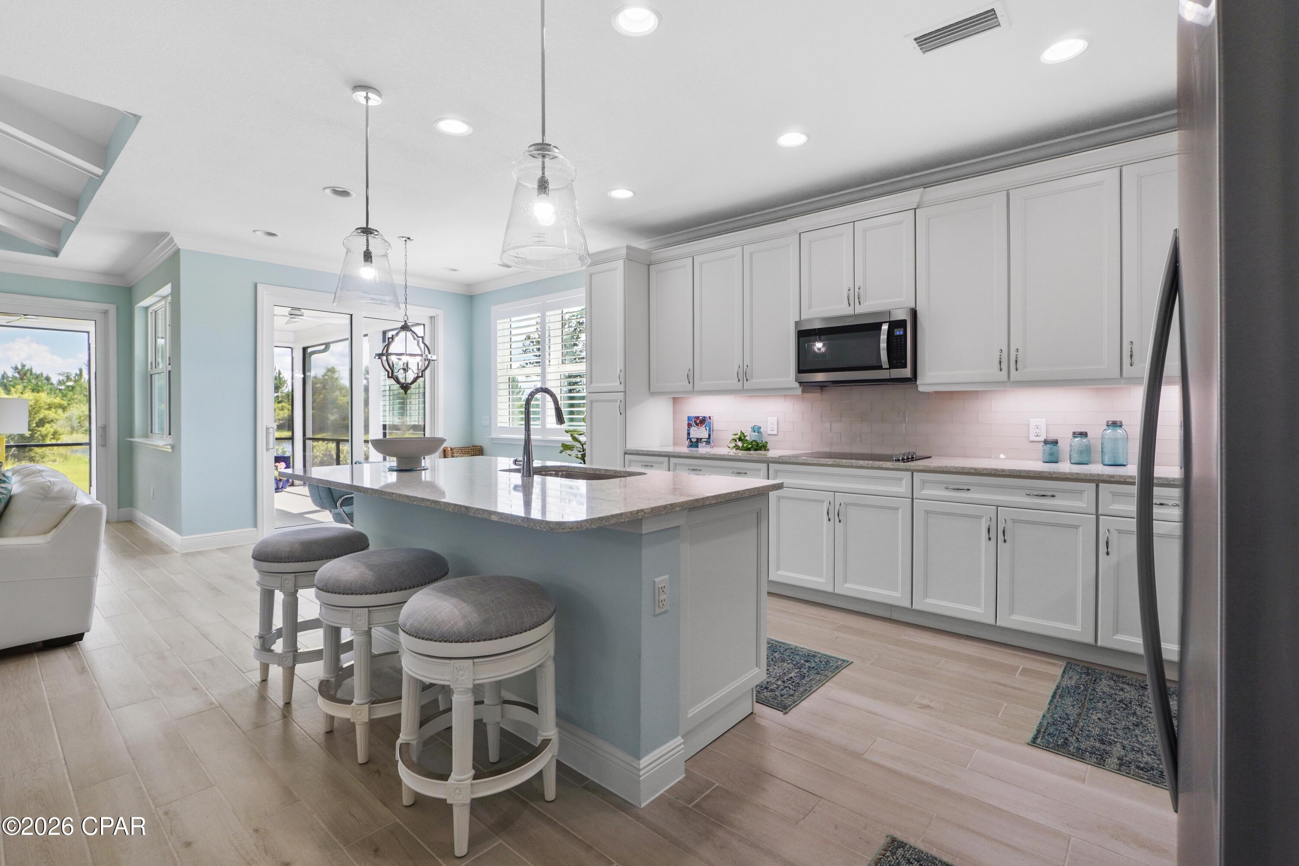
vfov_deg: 74.6
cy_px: 433
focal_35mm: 16
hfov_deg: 97.6
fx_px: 568
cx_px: 650
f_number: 6.3
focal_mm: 10.5
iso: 100
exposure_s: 1/20
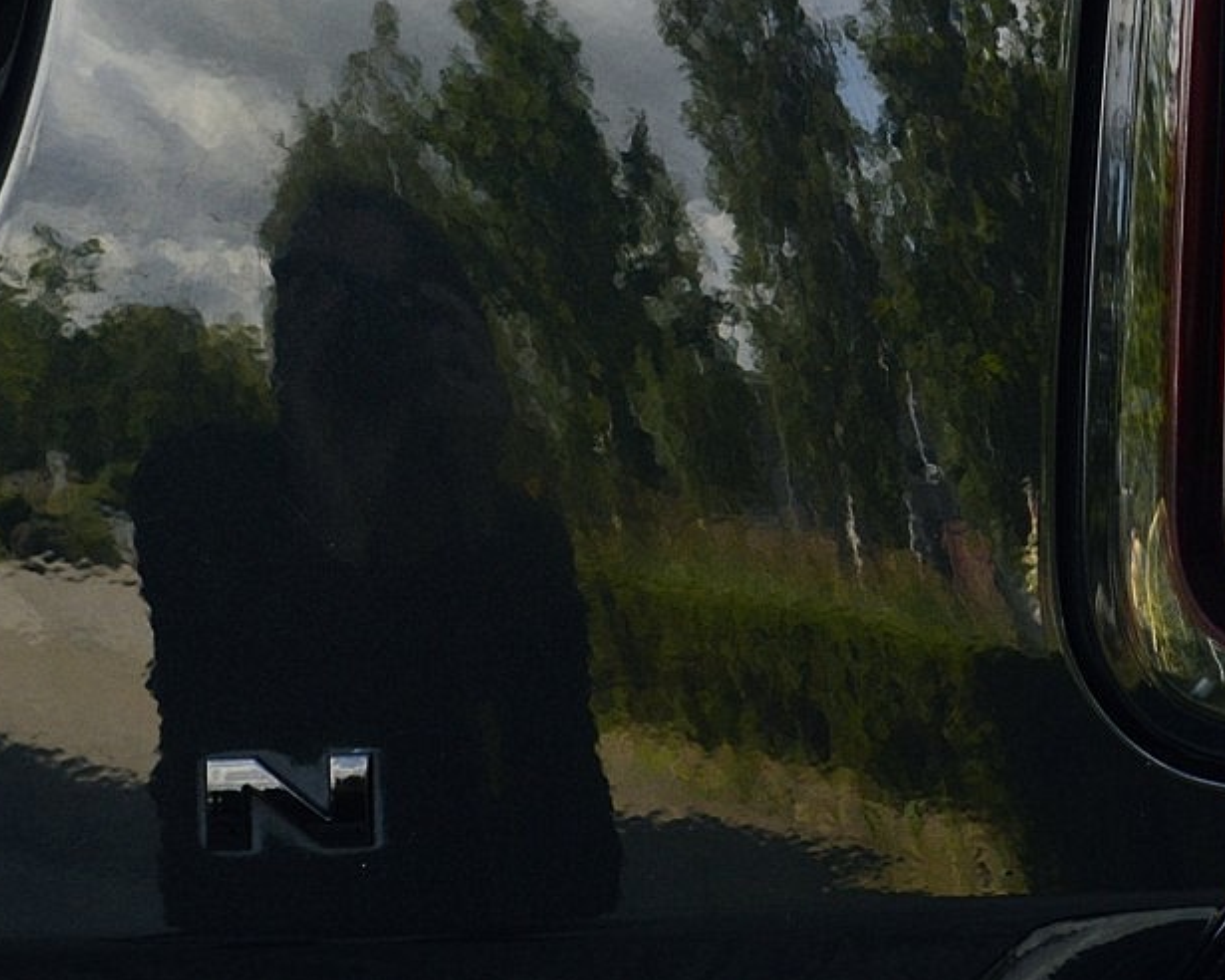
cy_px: -84
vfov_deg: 8.0
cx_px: 1366
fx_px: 6997
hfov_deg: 9.9
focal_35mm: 193
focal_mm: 52
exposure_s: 1/200
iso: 400
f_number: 10
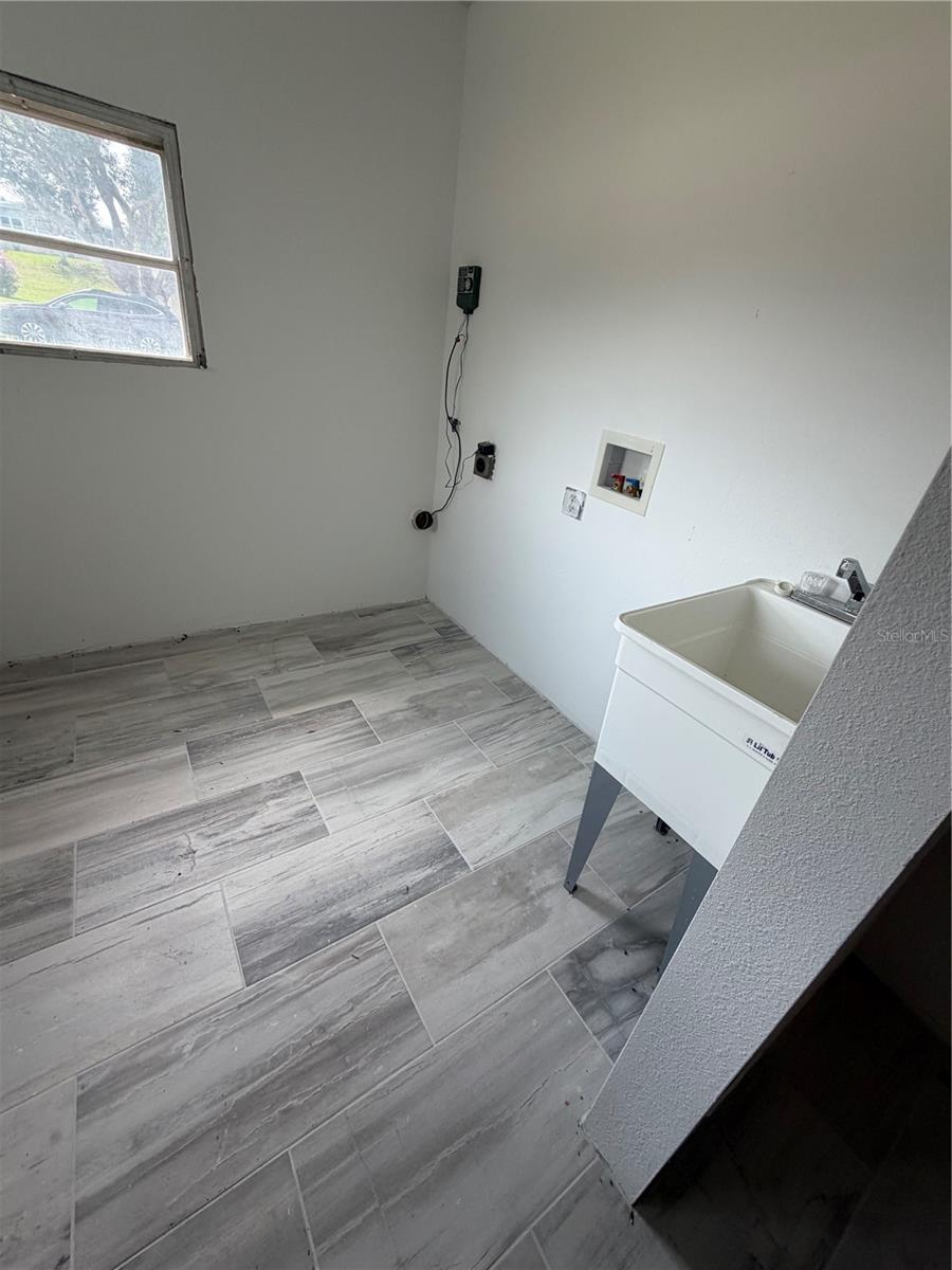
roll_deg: -8.6
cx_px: 476
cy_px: 635
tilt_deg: -28.7
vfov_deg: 102.1
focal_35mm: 14
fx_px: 513
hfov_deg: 85.7
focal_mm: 2.22
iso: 80
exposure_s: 1/121
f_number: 2.2
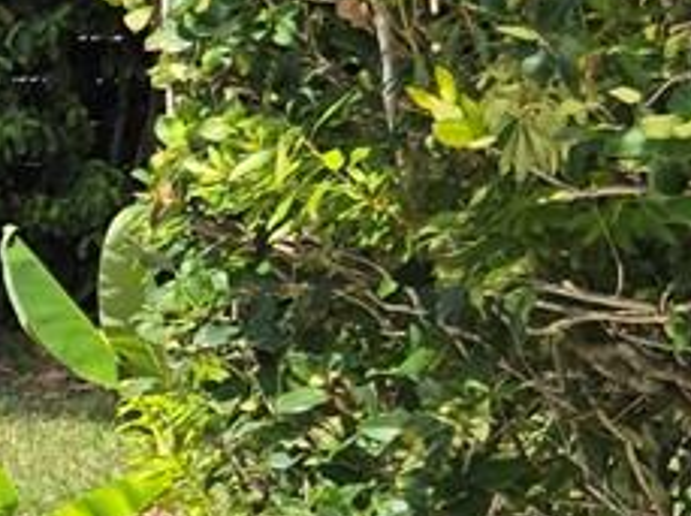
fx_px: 3209
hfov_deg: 11.2
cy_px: 416
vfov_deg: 9.2
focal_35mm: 161
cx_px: -658
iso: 25
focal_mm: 5.4
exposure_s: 1/1659
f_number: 1.8
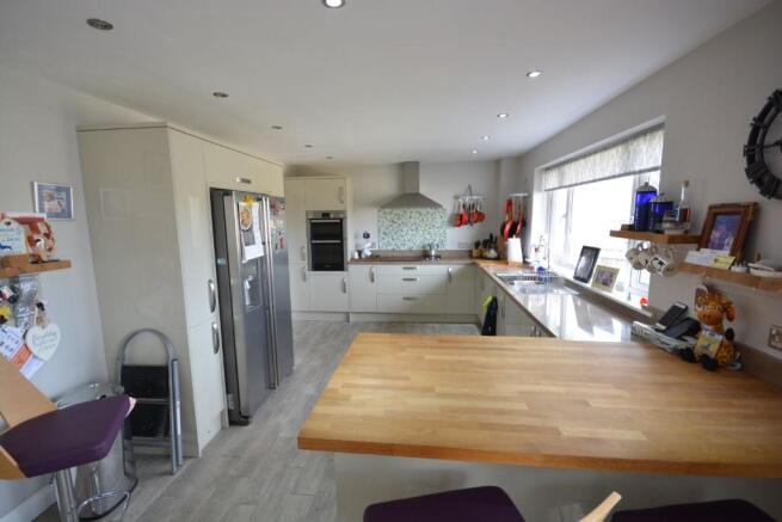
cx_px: 391
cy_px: 261
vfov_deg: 77.4
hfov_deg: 100.4
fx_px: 326
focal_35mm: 15
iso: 400
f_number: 6.3
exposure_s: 1/20
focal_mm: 10
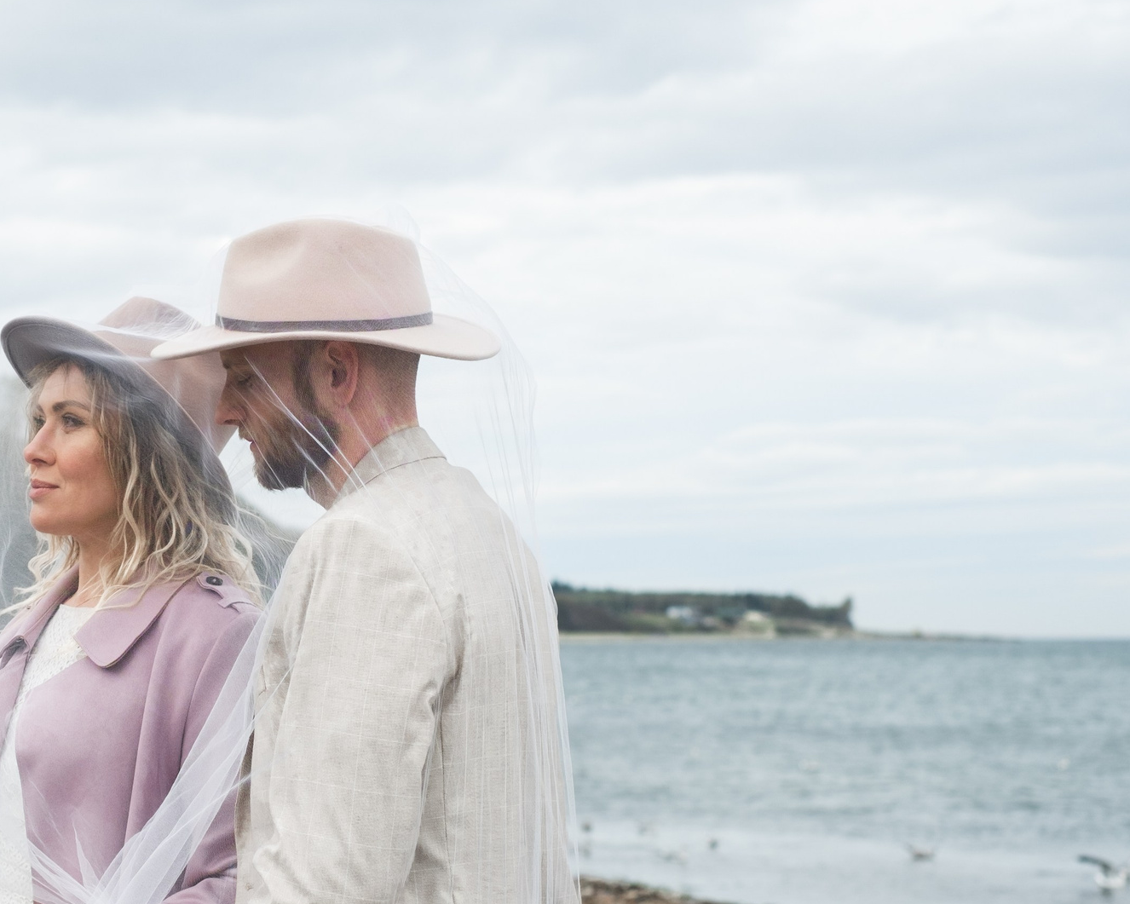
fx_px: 3211
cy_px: 579
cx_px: 176
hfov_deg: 19.7
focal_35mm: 96
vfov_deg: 16.0
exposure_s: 1/250
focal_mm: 35
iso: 160
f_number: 3.6
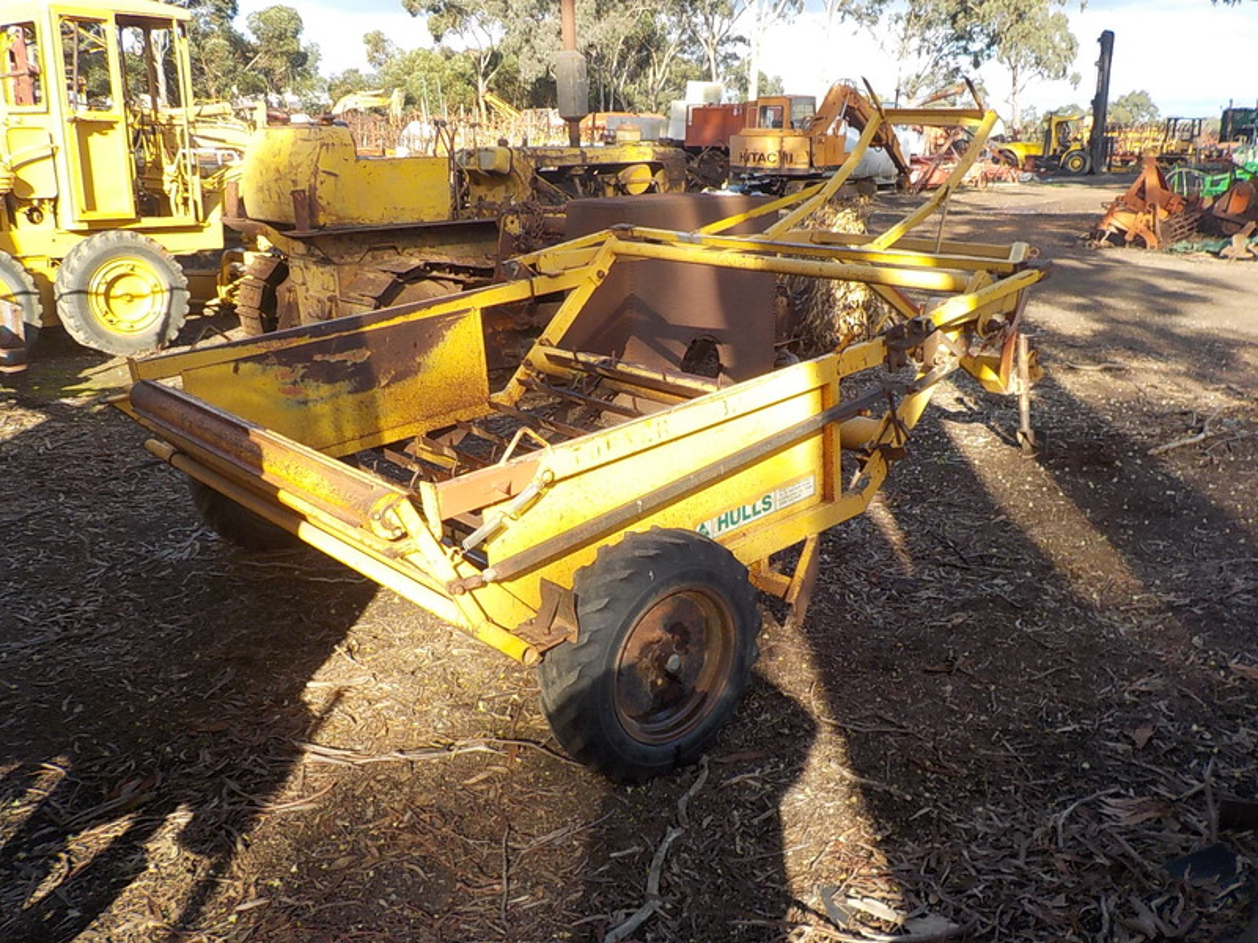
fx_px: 1090
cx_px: 629
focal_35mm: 30
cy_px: 472
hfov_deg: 60.0
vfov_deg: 46.8
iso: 125
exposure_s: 1/400
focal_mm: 4.1
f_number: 3.3
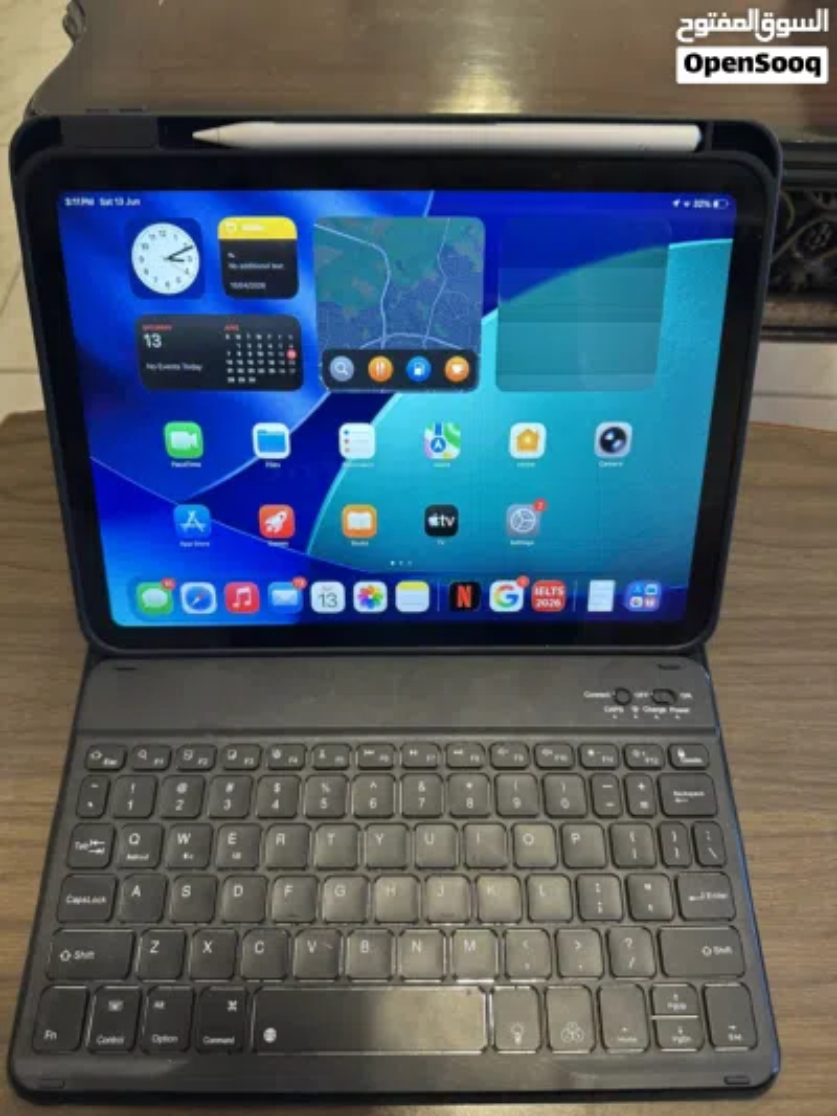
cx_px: 418
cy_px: 558
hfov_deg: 56.8
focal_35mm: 24
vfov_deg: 71.6
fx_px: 773
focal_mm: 6.86
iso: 250
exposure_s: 1/86
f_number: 1.78
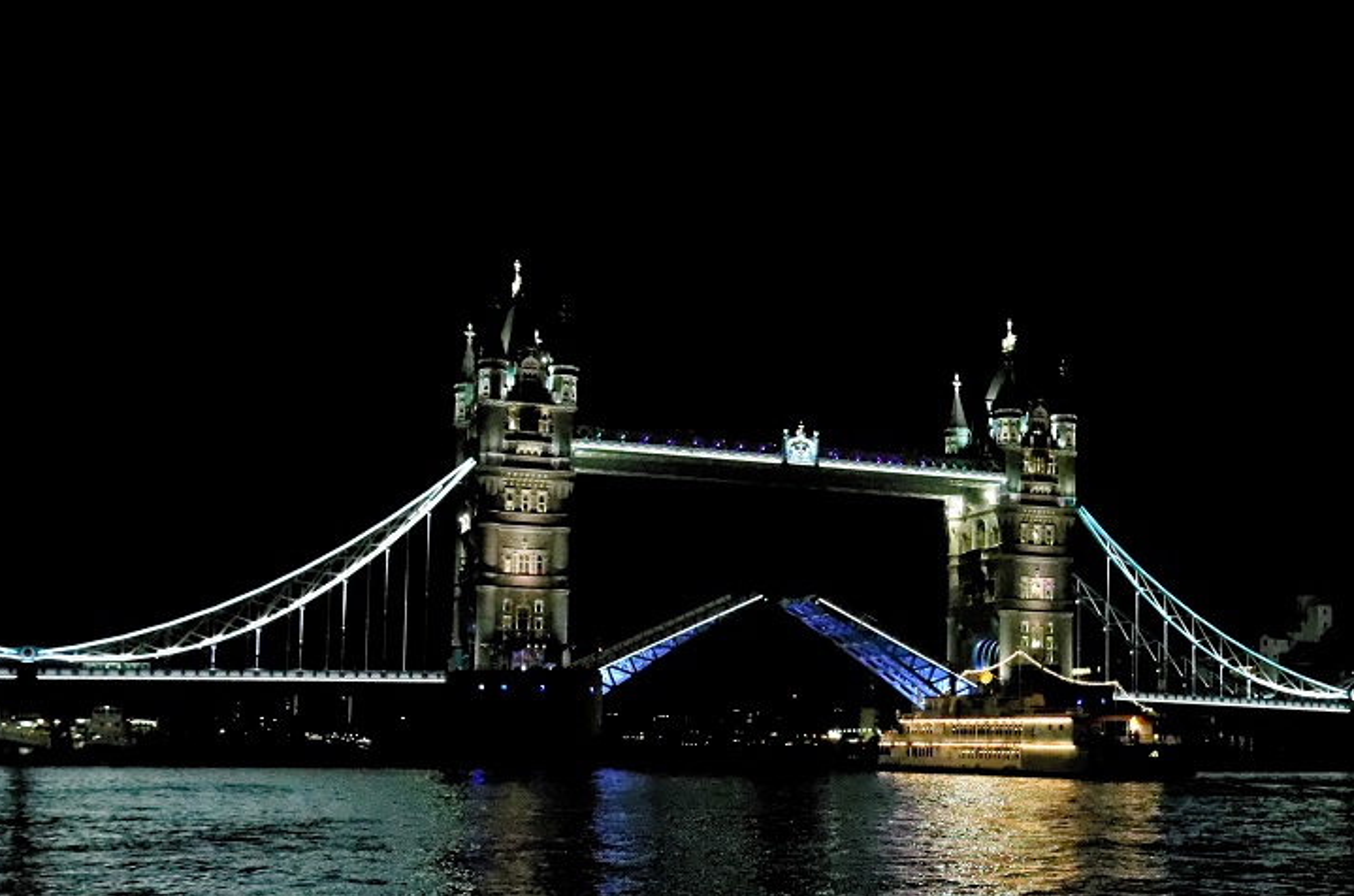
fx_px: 1764
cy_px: 616
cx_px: 847
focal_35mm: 47
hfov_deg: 41.7
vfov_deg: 28.3
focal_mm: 22
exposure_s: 1/200
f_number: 4.5
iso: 25600
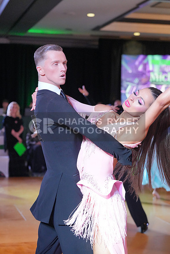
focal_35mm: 74
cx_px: 85
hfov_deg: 18.4
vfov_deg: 27.3
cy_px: 127
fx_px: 524
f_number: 4
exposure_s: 1/640
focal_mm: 74
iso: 6400
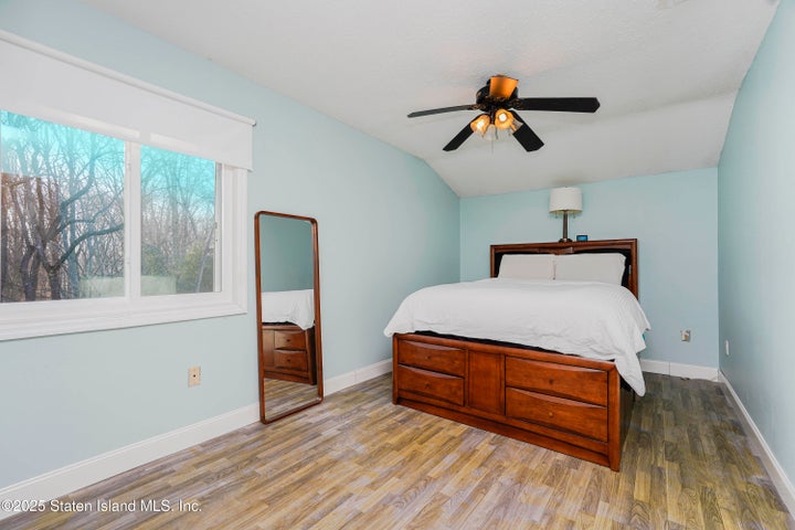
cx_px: 398
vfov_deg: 73.7
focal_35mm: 16
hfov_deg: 96.7
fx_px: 353
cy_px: 265
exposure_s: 1/50
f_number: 5
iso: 100
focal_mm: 16
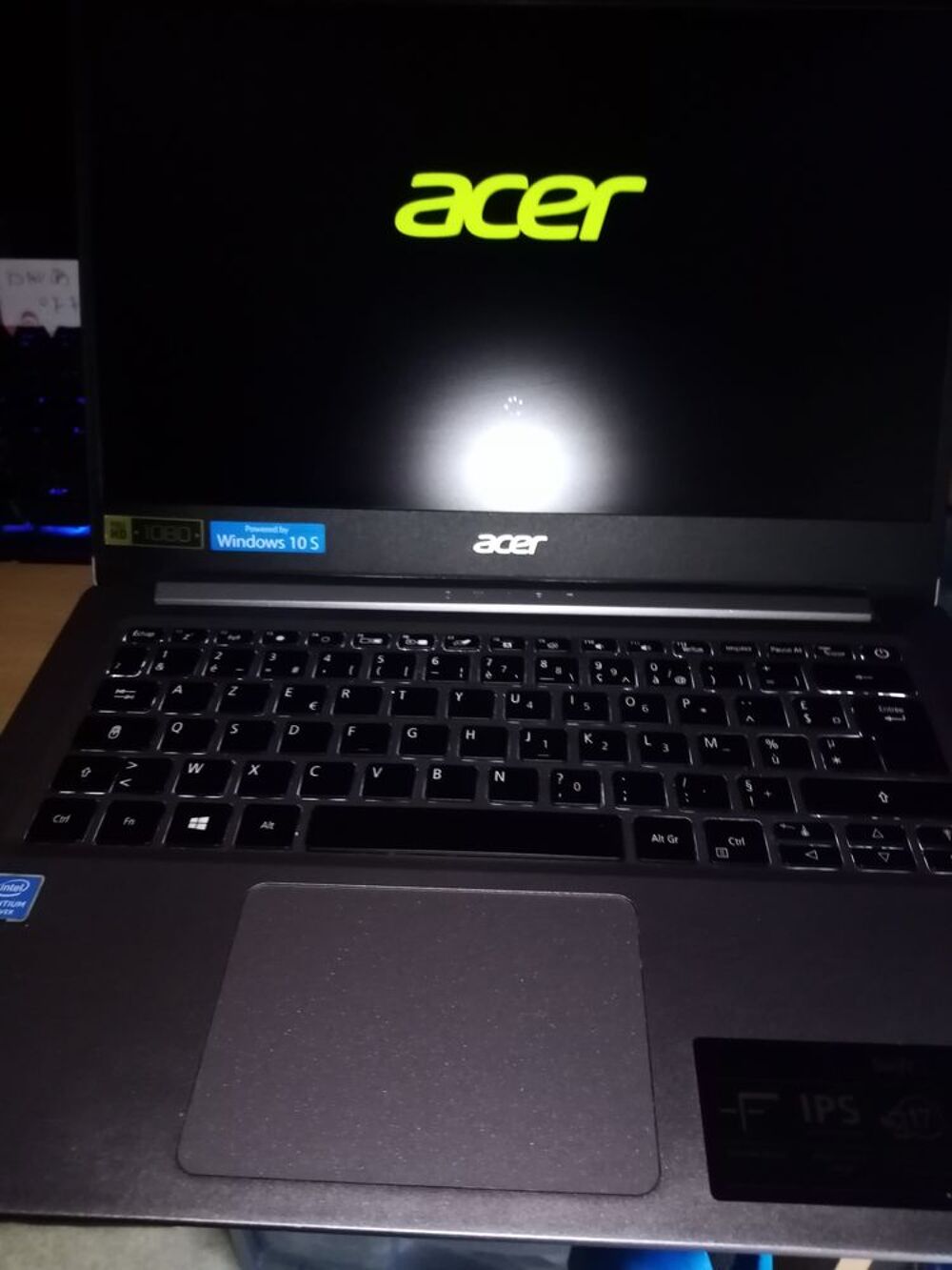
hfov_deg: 53.1
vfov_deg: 67.3
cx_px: 476
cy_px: 635
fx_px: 953
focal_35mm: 26
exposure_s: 1/25
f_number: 1.8
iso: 458
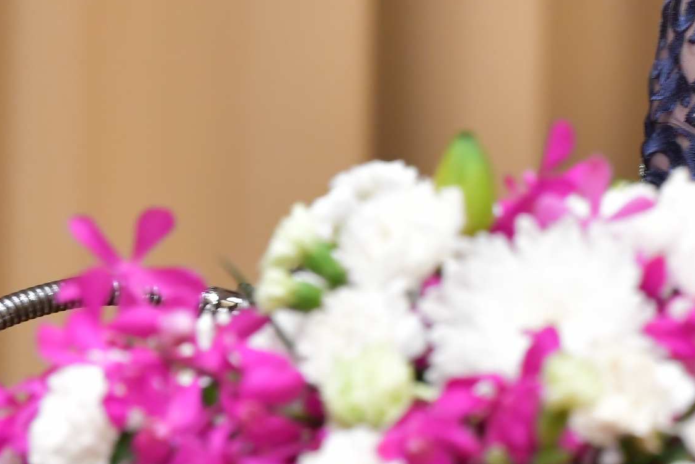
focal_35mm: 681
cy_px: -134
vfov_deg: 2.0
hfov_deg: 3.0
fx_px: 13150
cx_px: 1089
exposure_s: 1/100
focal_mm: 185
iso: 2000
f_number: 4
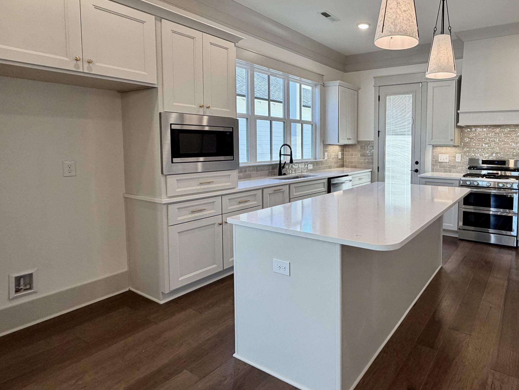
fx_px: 315
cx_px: 362
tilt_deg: -3.6
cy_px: 164
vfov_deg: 63.1
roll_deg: -0.3
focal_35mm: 21
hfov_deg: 75.5
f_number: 2.2
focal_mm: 2.22
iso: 160
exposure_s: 1/120
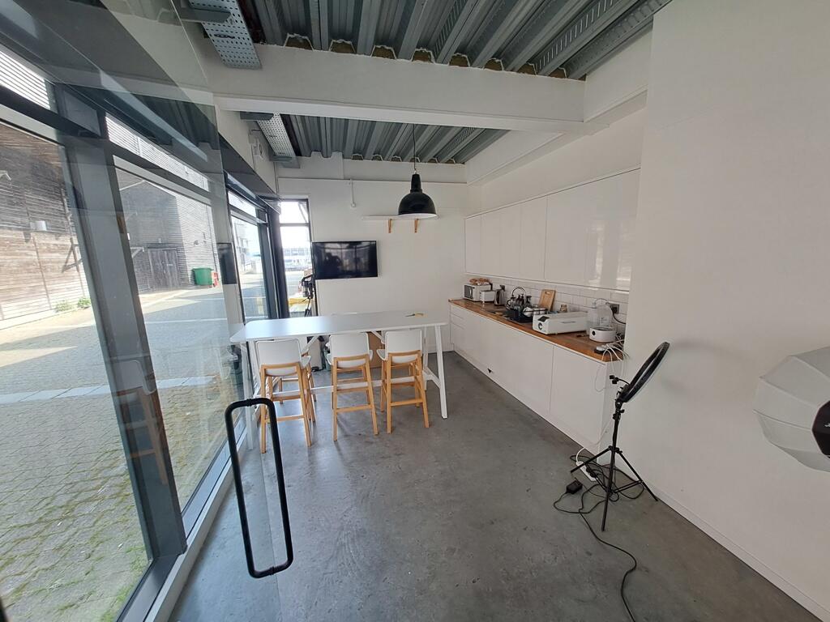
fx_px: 312
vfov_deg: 89.9
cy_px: 311
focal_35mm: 13
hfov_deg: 106.2
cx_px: 415
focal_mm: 1.42
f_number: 2.2
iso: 80
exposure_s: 1/100
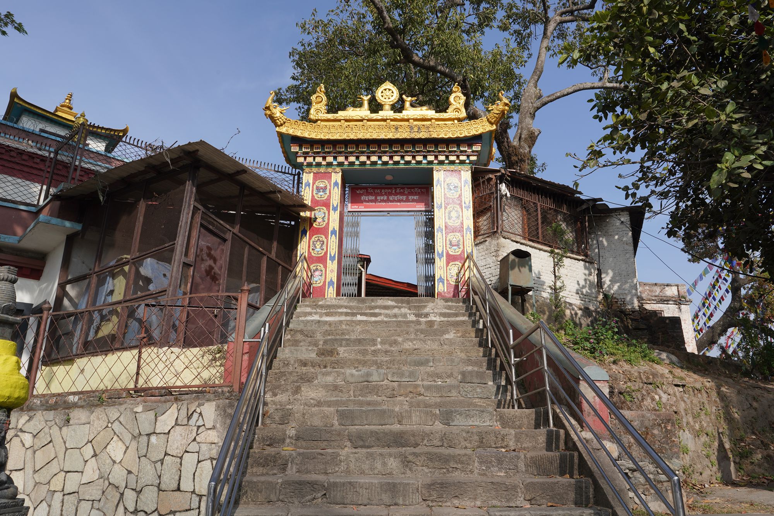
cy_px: 258
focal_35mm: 24
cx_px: 387
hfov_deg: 73.7
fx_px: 516
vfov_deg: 53.1
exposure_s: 1/100
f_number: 16
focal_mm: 24
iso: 100
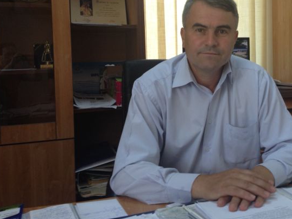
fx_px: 439
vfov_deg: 27.8
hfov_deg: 36.1
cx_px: 212
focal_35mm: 52
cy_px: 69
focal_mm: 4.28
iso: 50
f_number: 2.4
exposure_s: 1/40
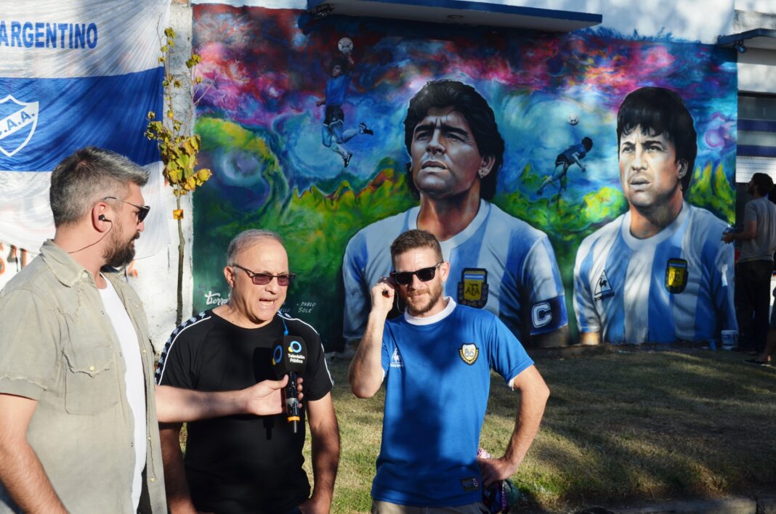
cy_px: 257
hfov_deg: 38.9
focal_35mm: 51
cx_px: 388
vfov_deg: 26.4
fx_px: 1097
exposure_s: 1/250
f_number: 8
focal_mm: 34
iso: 110
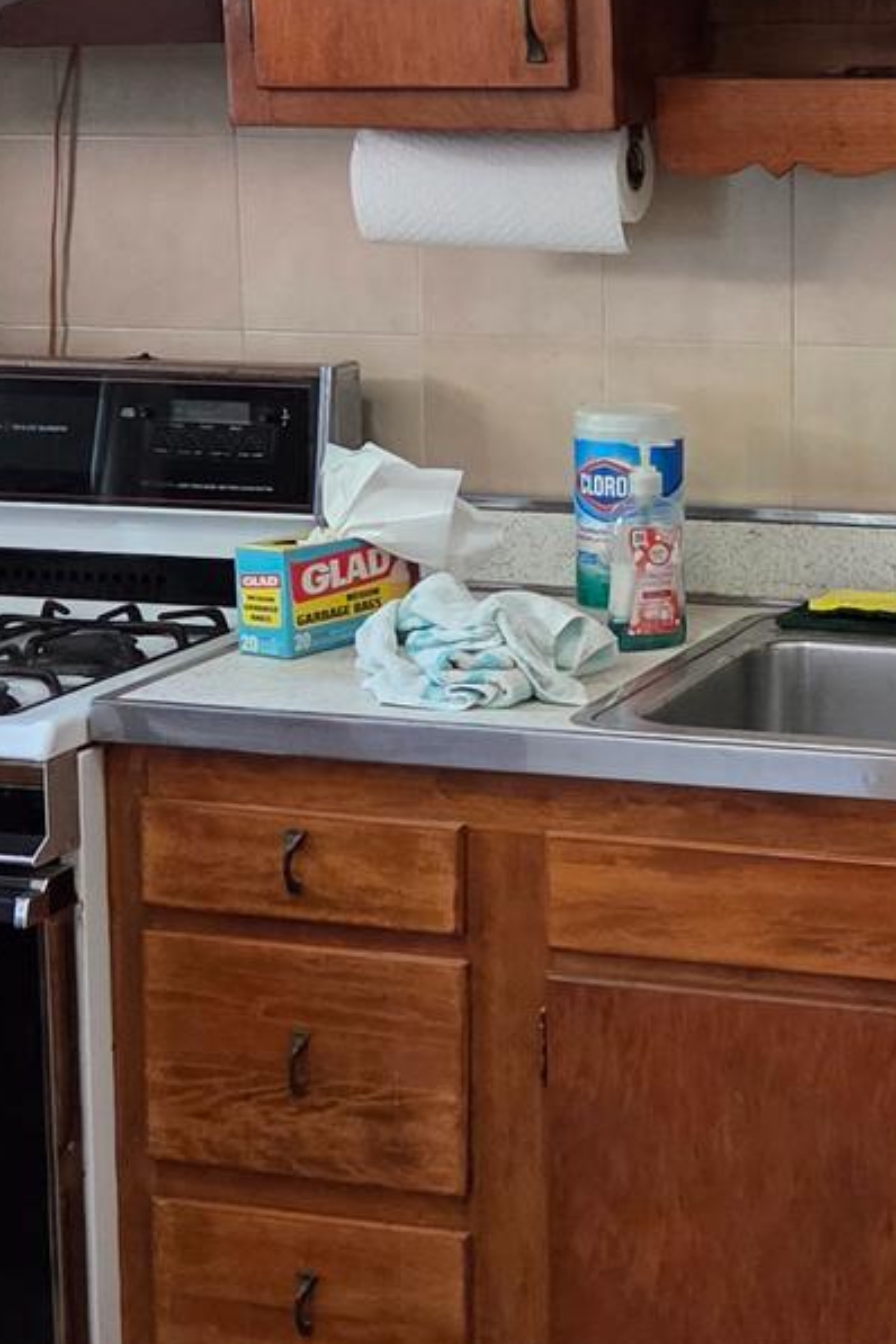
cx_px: 851
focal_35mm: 82
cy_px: 511
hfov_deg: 16.4
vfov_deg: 24.7
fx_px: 3061
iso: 800
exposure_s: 1/120
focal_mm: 5.4
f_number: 1.8
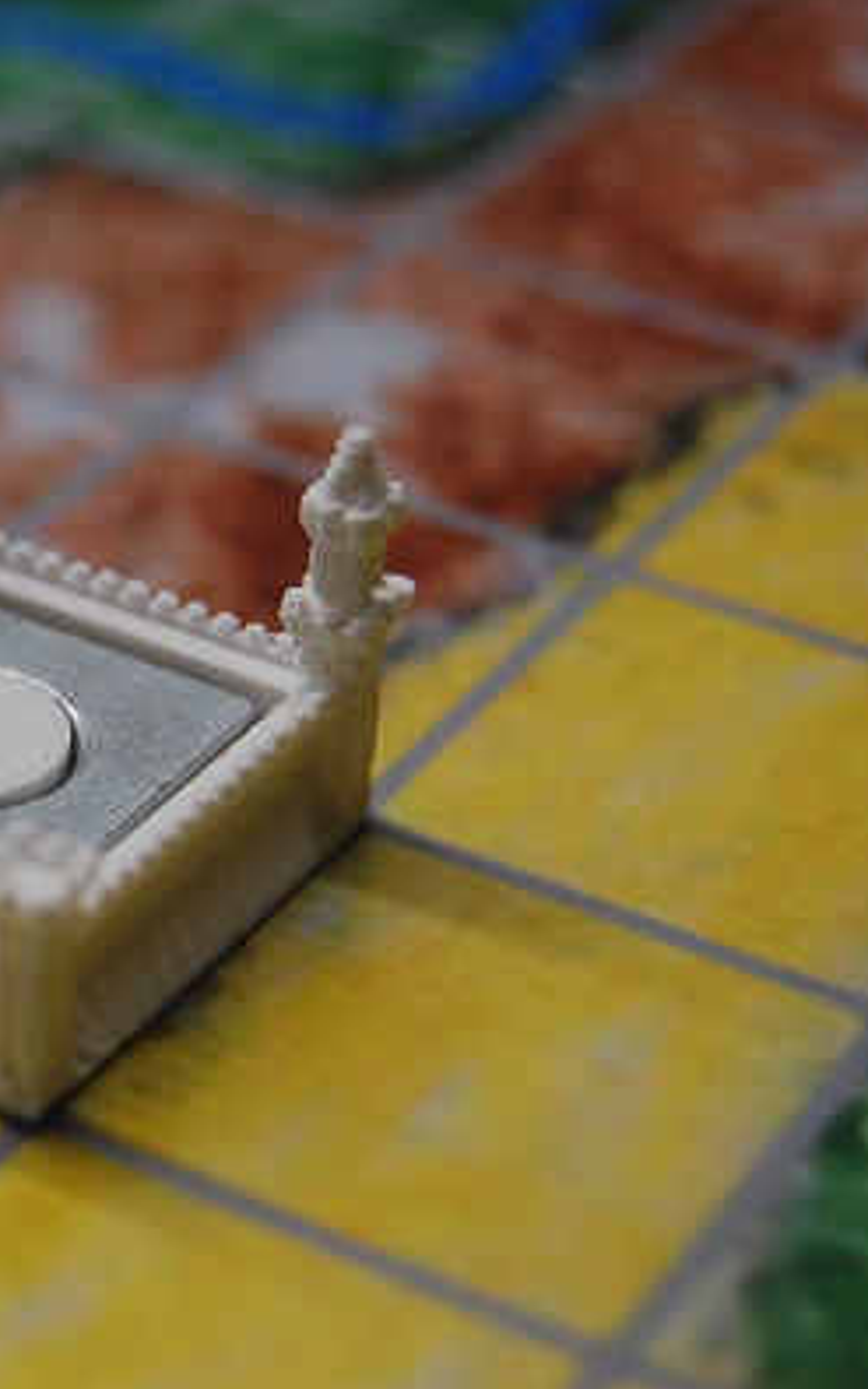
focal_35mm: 121
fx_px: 4578
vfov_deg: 17.2
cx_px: -130
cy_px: 693
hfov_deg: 10.7
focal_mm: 52
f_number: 5.6
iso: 400
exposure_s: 1/40
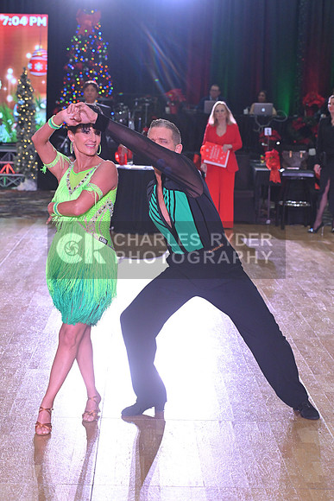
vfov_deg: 22.6
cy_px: 250
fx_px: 1252
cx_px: 167
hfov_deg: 15.2
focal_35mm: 90
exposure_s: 1/400
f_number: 6.3
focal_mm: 90
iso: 3200
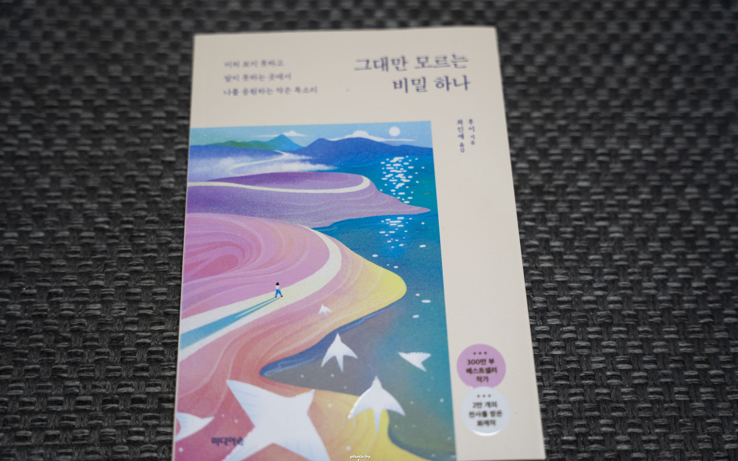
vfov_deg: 26.0
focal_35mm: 50
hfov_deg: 40.6
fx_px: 998
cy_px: 242
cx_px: 371
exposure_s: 1/50
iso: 125
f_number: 2.8
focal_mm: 47.6
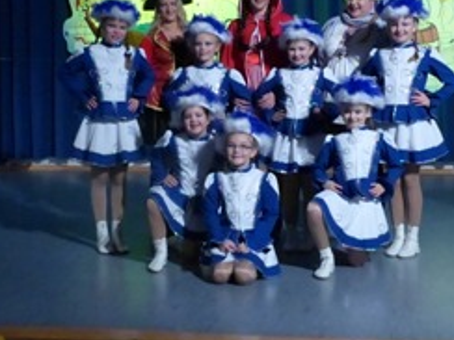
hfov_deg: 31.6
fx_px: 800
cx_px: 266
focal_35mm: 61
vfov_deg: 23.8
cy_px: 89
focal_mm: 6.8
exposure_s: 1/125
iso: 1600
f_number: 3.2
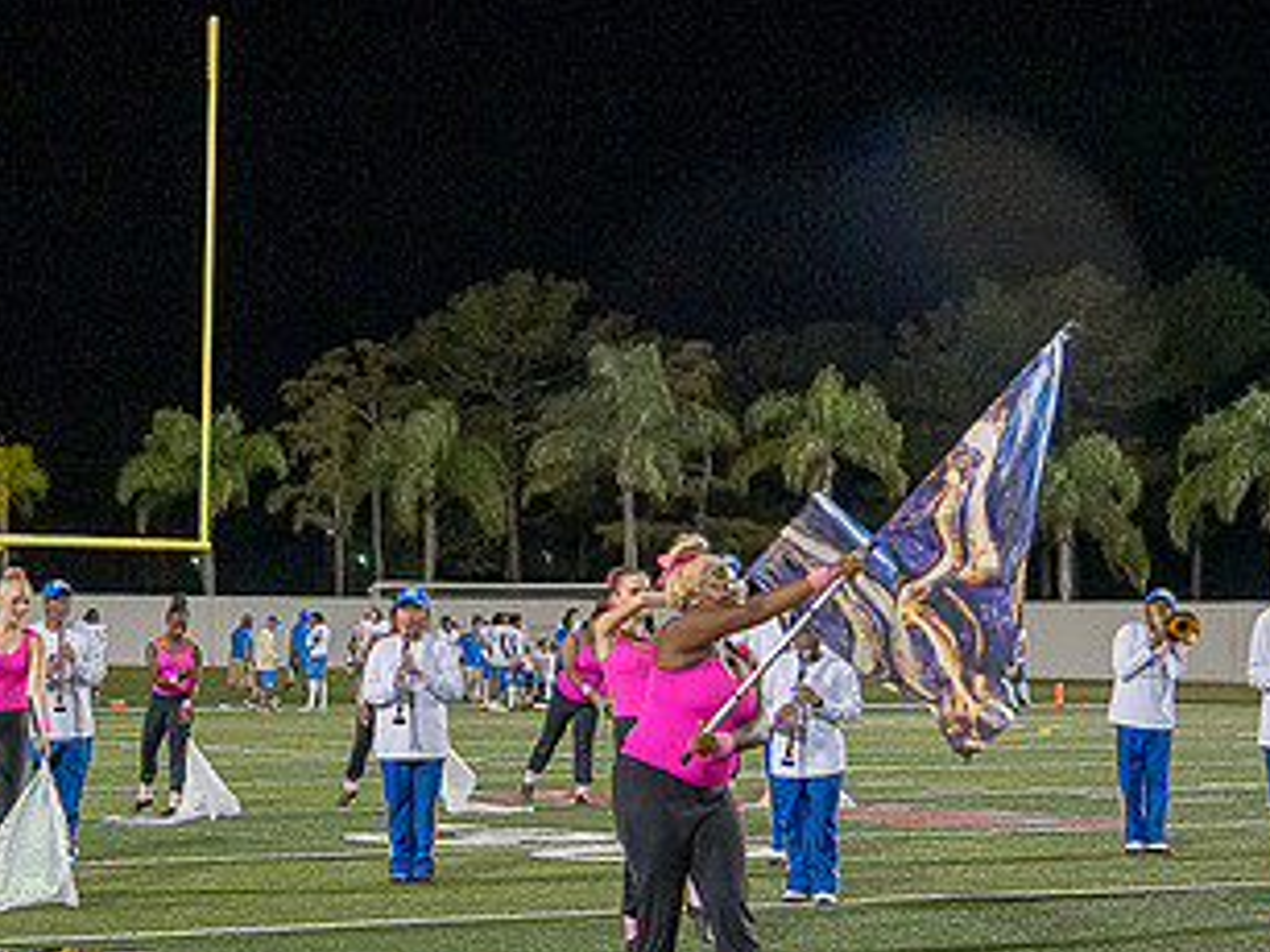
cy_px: 691
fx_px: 3667
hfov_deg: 19.4
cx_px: 203
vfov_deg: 14.7
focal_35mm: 100
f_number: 4
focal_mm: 55
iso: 3200
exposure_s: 1/320
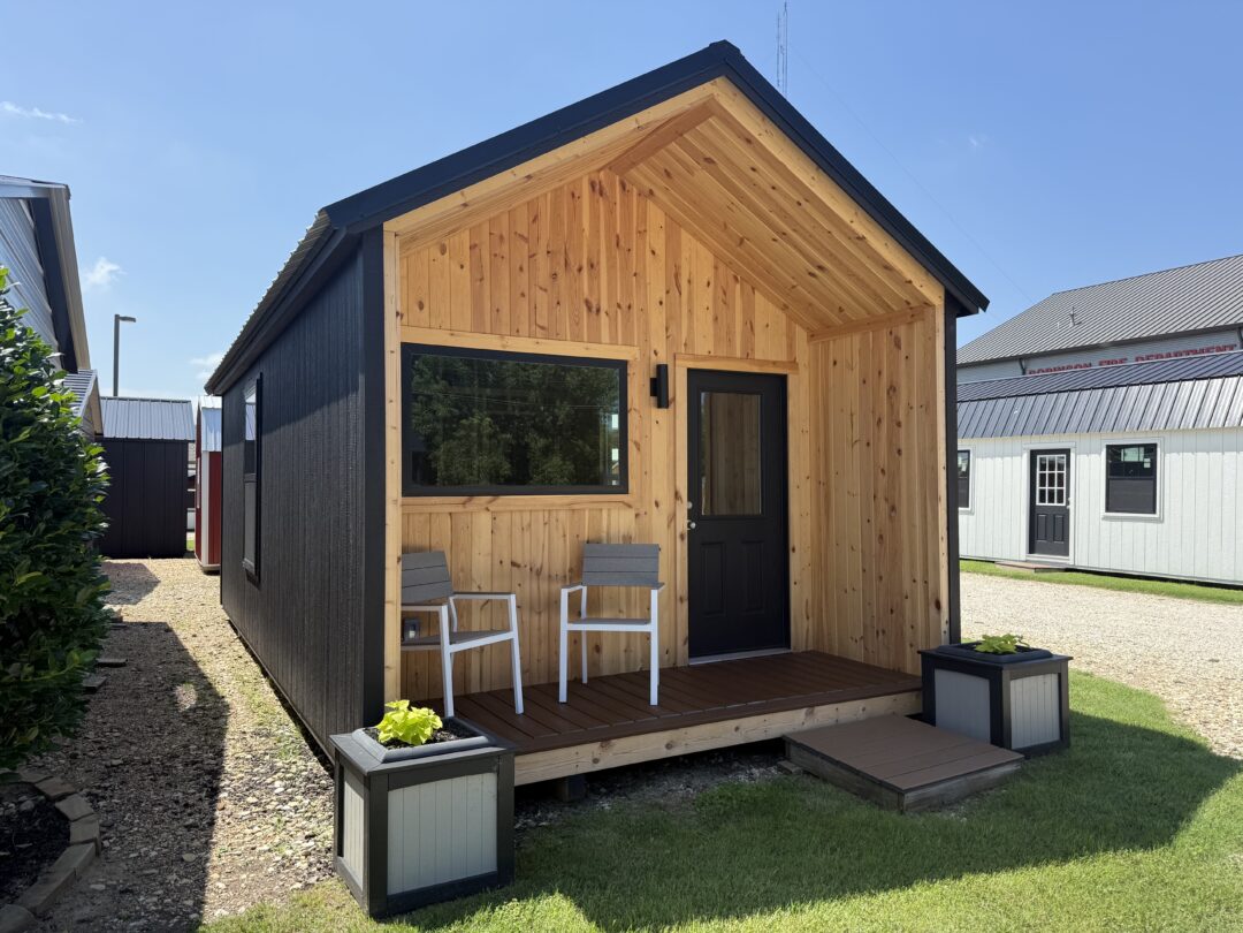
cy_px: 466
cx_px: 622
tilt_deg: +1.8
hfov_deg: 71.6
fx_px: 862
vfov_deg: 56.8
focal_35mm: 24
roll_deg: -0.7
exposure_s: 1/3021
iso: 80
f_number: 1.78
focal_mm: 6.76
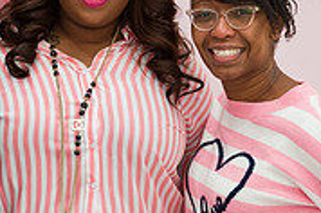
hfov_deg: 14.9
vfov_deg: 10.0
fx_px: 1219
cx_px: 90
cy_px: 96
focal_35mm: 137
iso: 800
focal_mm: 42
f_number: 3.2
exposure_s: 1/200
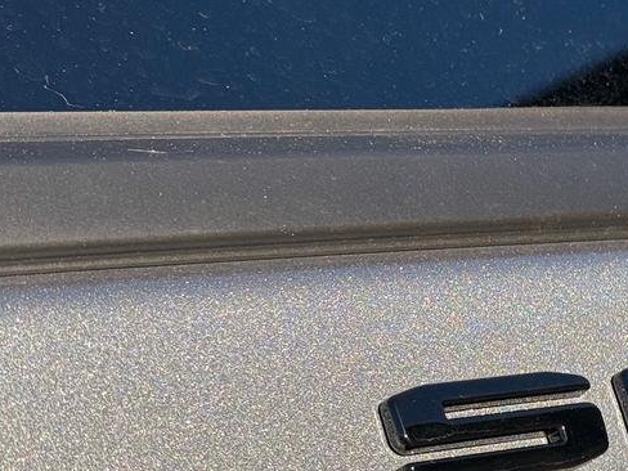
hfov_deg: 15.4
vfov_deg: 11.8
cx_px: 582
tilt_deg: +0.4
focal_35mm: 126
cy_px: 184
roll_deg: +0.8
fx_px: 2286
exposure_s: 1/2342
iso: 64
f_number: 1.78
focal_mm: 6.76
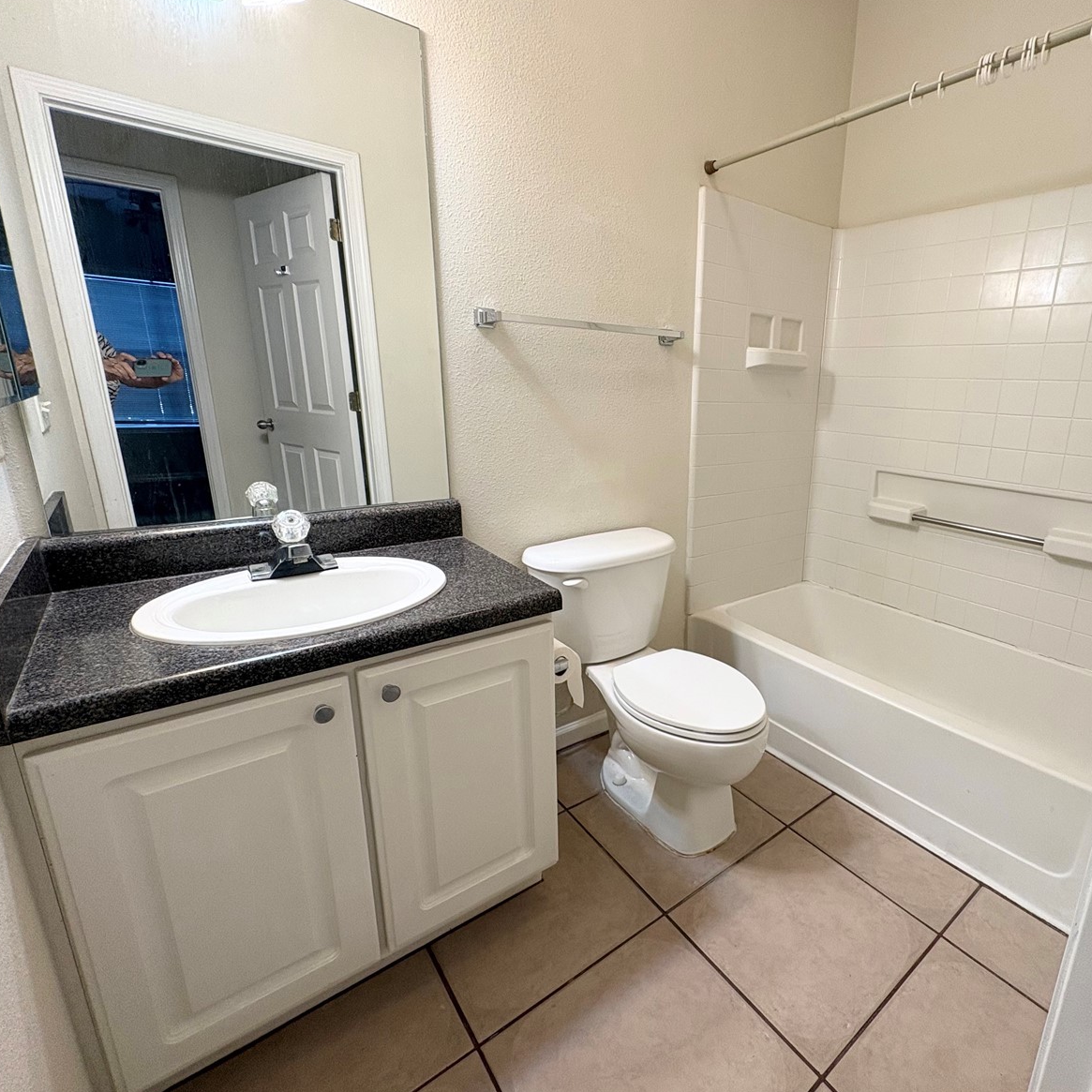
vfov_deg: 84.0
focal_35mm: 17
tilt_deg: -14.3
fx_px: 607
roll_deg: -1.5
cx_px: 694
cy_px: 541
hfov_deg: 82.1
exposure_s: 1/60
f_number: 2.2
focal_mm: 2.22
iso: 125
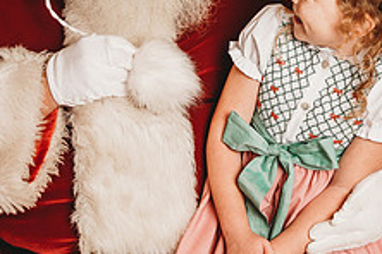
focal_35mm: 115
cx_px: 210
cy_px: -6
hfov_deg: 17.8
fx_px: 1220
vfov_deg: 11.8
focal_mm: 44
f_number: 4
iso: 100
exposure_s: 1/160
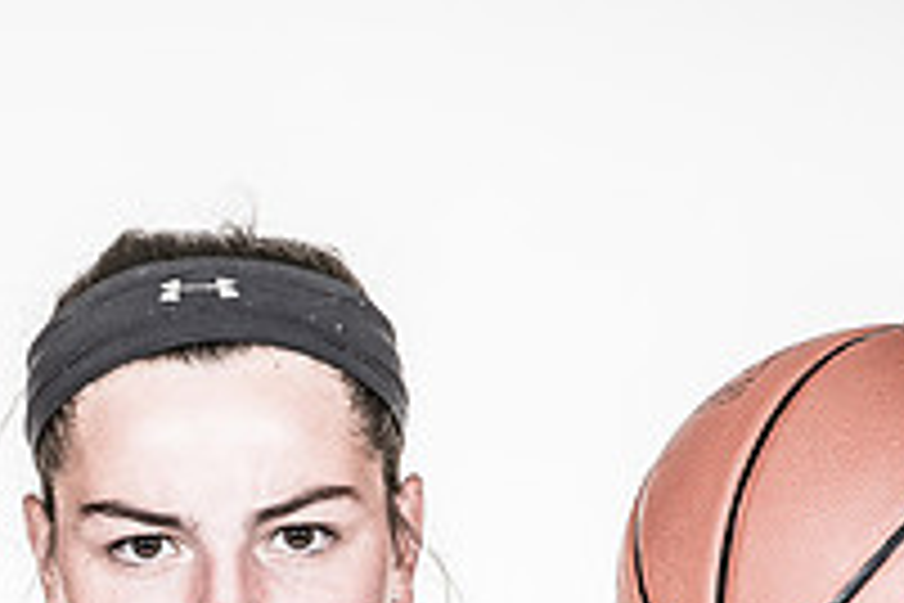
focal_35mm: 897
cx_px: 141
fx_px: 22523
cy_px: 713
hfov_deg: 2.3
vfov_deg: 1.5
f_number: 6.3
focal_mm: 200
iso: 200
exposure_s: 1/160
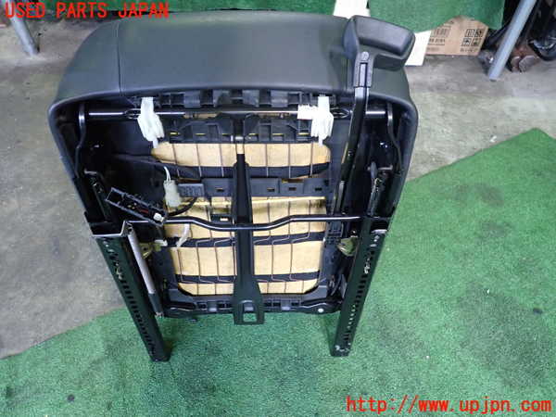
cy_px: 208
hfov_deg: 69.4
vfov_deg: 54.9
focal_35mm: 25
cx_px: 278
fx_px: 402
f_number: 2
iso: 500
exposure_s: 1/30
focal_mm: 4.5
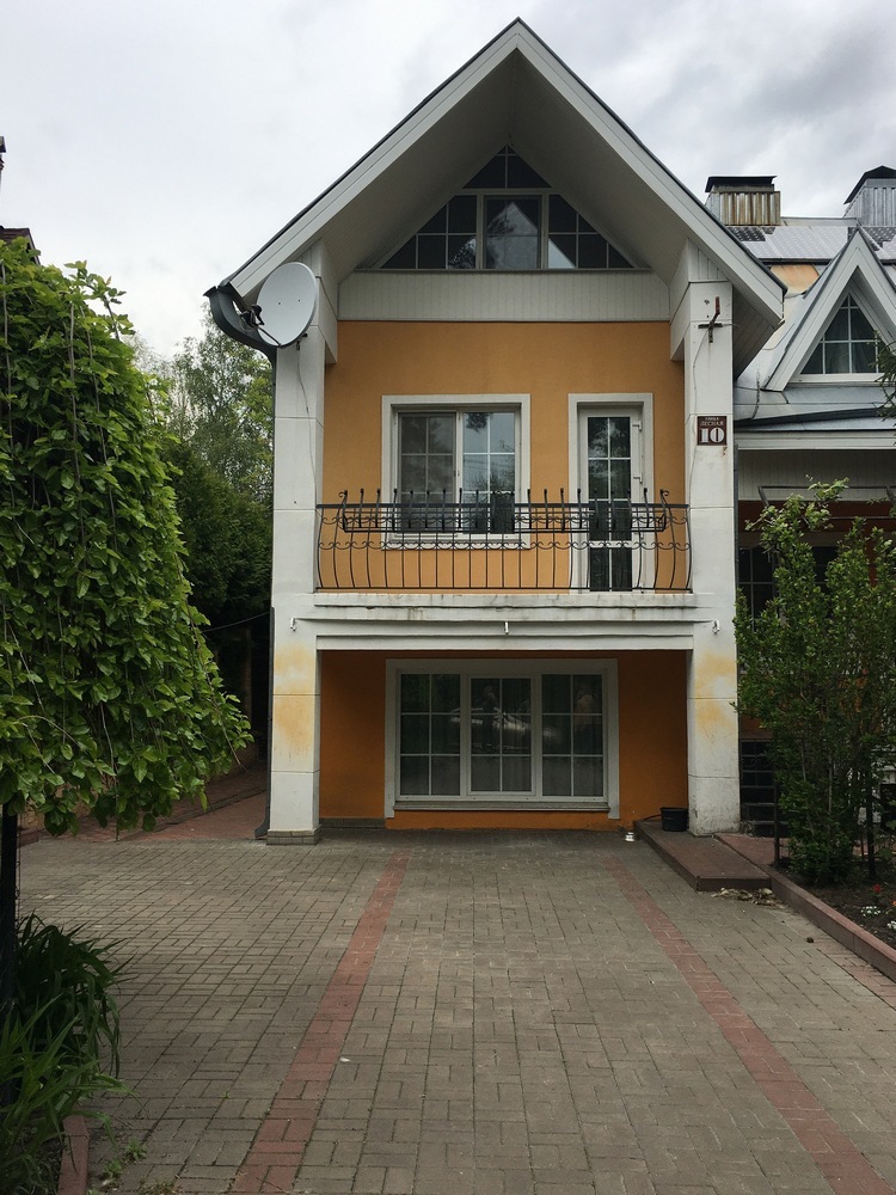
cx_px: 448
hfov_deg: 48.2
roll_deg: +0.1
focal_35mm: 29
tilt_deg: +5.8
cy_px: 598
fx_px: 1001
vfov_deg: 61.7
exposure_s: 1/686
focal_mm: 4.15
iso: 25
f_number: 2.2
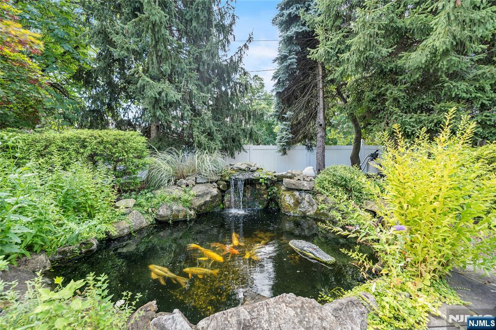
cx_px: 248
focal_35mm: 14
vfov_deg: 81.2
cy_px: 165
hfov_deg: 104.3
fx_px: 193
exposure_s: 1/60
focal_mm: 14
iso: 125
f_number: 3.2
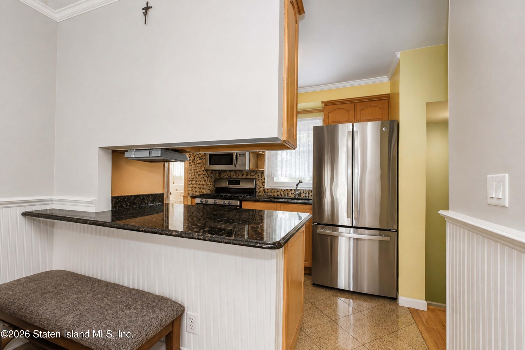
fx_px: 219
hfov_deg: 100.4
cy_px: 175
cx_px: 262
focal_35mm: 15
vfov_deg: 77.3
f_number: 9
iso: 1000
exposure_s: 1/80
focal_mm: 10
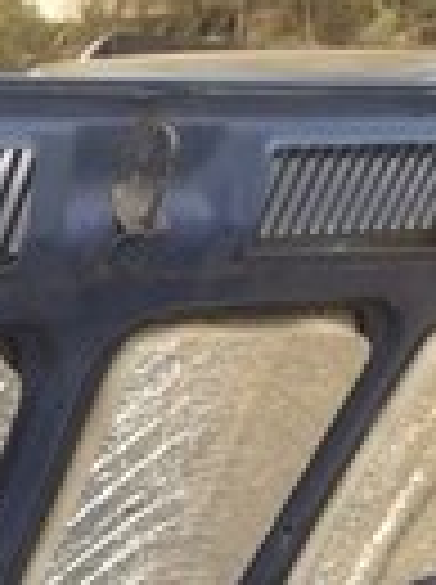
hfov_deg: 13.2
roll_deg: +2.9
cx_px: 85
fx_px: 1870
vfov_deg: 15.7
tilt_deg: -24.9
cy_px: 986
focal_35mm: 111
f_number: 2.2
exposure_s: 1/126
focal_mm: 4.15
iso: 32
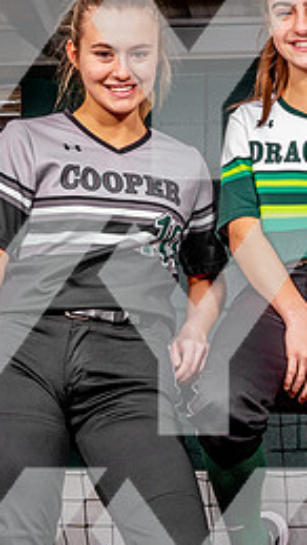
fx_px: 1633
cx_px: 216
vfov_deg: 18.8
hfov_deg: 10.7
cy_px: 436
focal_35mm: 113
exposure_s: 1/125
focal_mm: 36
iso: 100
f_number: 8
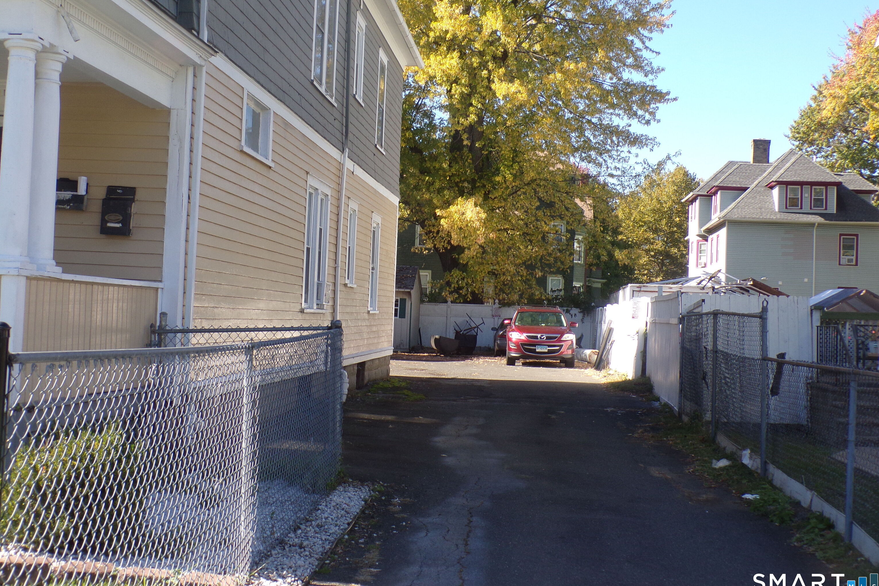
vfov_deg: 30.5
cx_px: 442
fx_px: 1074
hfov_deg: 44.5
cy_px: 265
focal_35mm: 44
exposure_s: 1/150
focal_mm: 7.6
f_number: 4.9
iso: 80
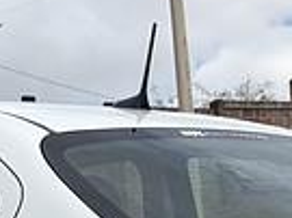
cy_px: 477
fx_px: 1298
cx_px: 171
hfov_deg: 12.8
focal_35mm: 154
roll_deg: +6.0
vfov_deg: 8.9
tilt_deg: -2.0
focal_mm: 5.96
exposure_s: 1/10101
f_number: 1.6
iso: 64
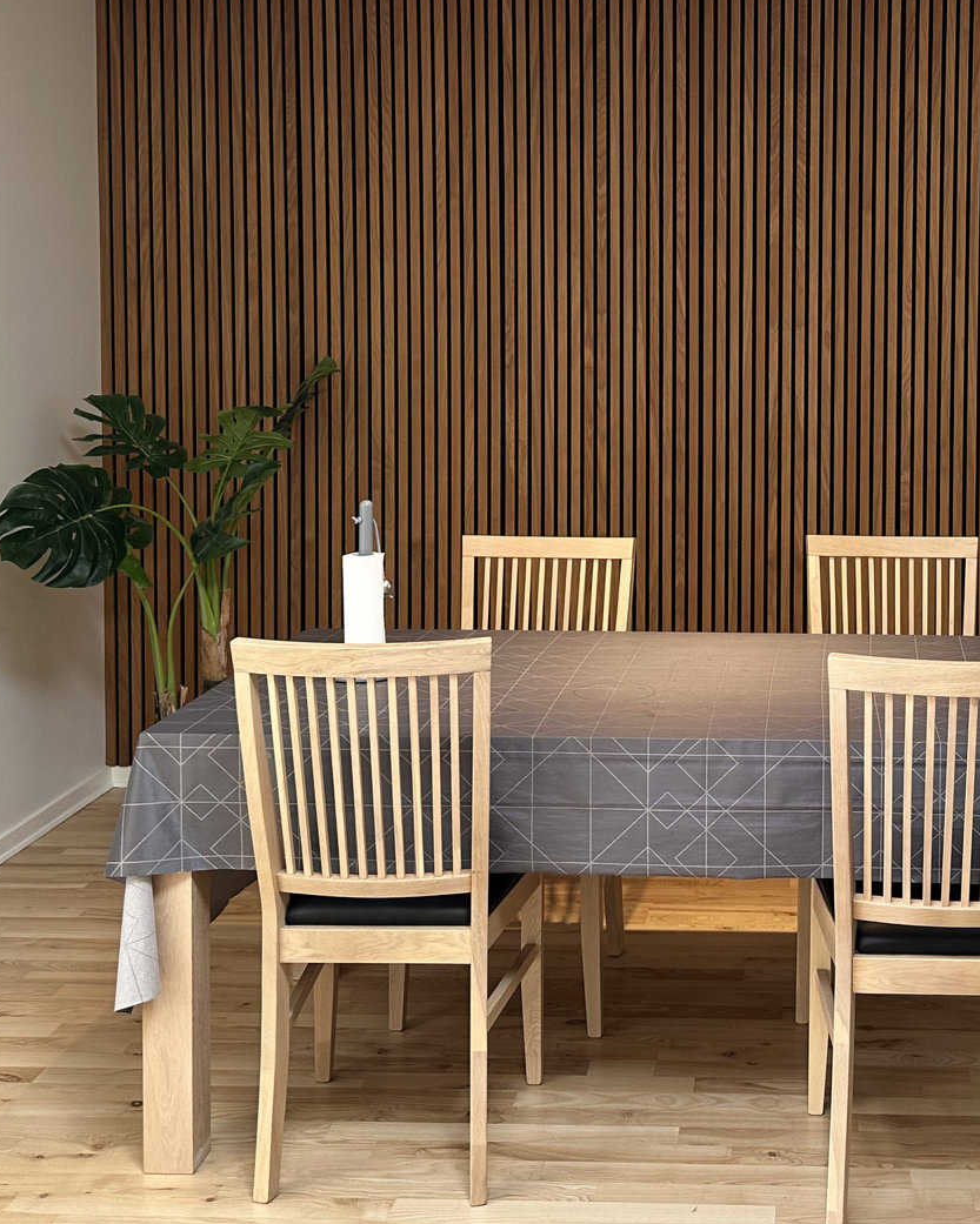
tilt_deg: -3.1
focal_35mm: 45
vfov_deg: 40.5
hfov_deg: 32.5
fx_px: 1631
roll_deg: -0.1
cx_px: 782
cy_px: 377
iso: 125
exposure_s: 1/121
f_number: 1.78
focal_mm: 6.86
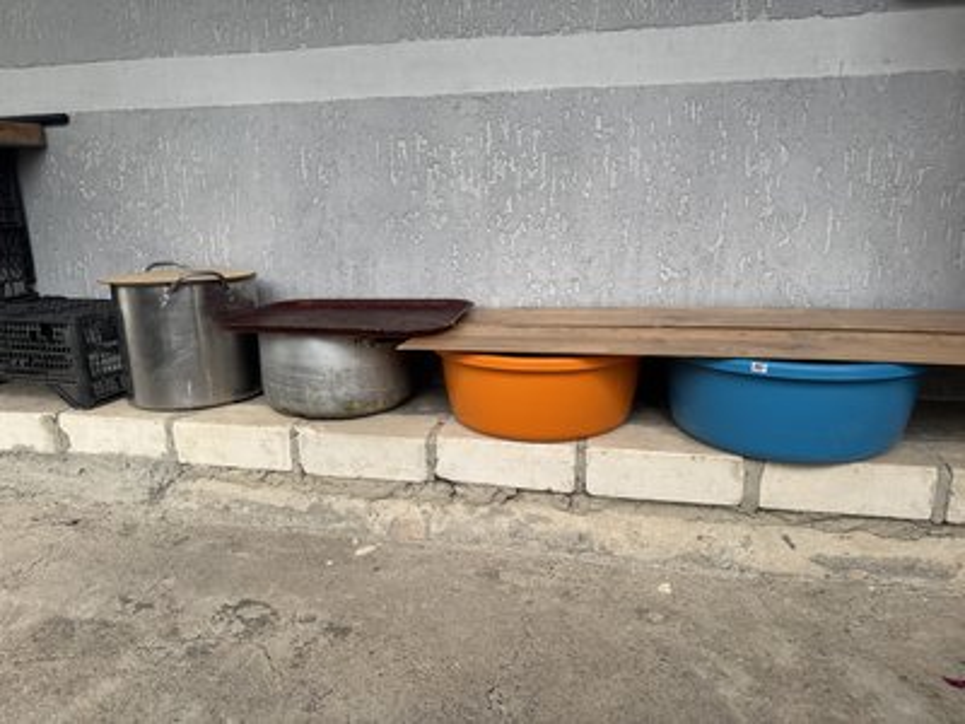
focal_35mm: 24
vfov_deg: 56.8
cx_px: 482
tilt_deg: -11.2
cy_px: 362
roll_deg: +0.7
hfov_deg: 71.6
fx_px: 669
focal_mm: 6.76
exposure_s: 1/747
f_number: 1.78
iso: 80
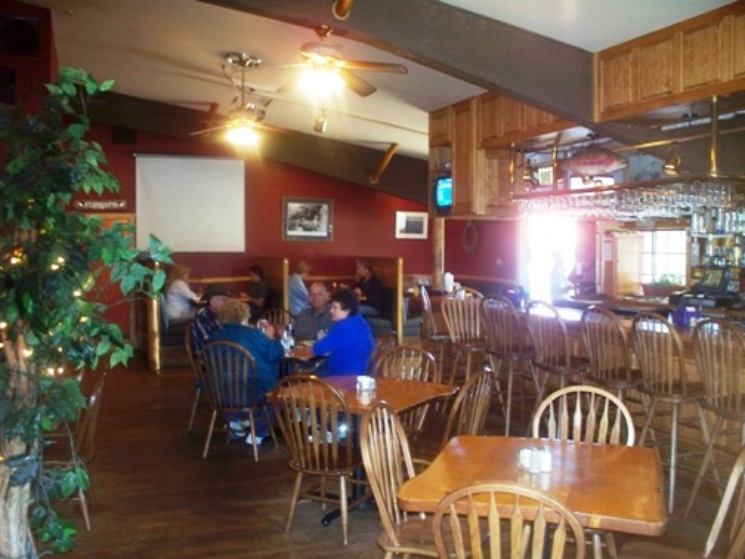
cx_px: 372
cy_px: 280
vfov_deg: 39.7
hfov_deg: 51.4
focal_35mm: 36
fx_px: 775
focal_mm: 7.54
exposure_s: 1/30
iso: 400
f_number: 2.8
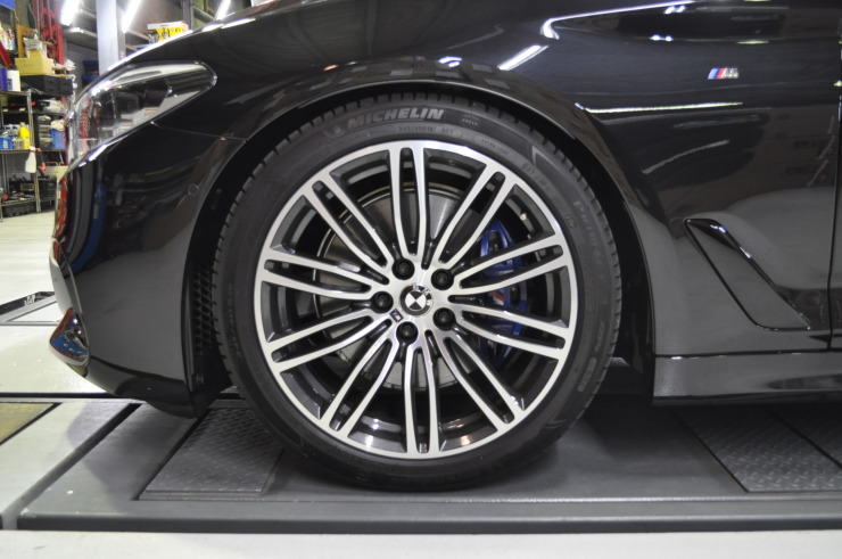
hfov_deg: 57.3
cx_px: 421
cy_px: 280
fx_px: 771
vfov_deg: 39.8
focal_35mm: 33
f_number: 4
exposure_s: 1/30
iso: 1000
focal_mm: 22
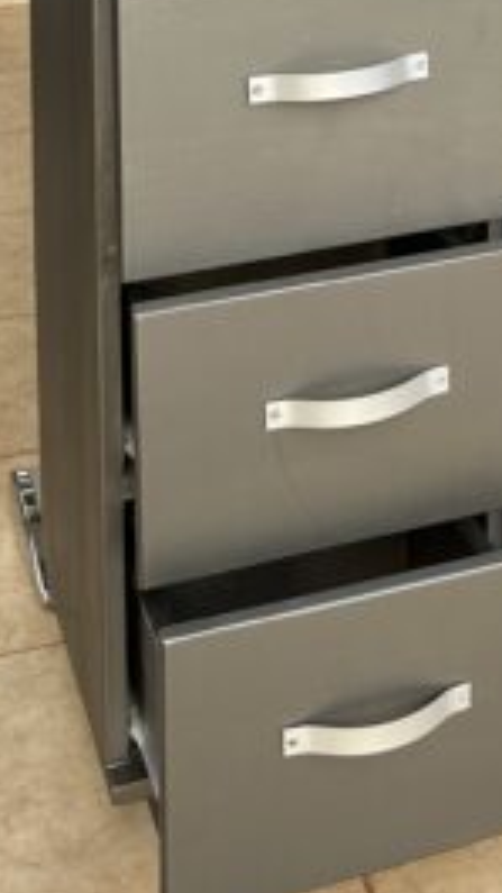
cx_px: 593
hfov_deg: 14.8
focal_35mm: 79
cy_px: -266
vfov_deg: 23.7
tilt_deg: -6.7
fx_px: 1870
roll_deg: -1.0
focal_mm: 6.86
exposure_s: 1/133
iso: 64
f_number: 1.78
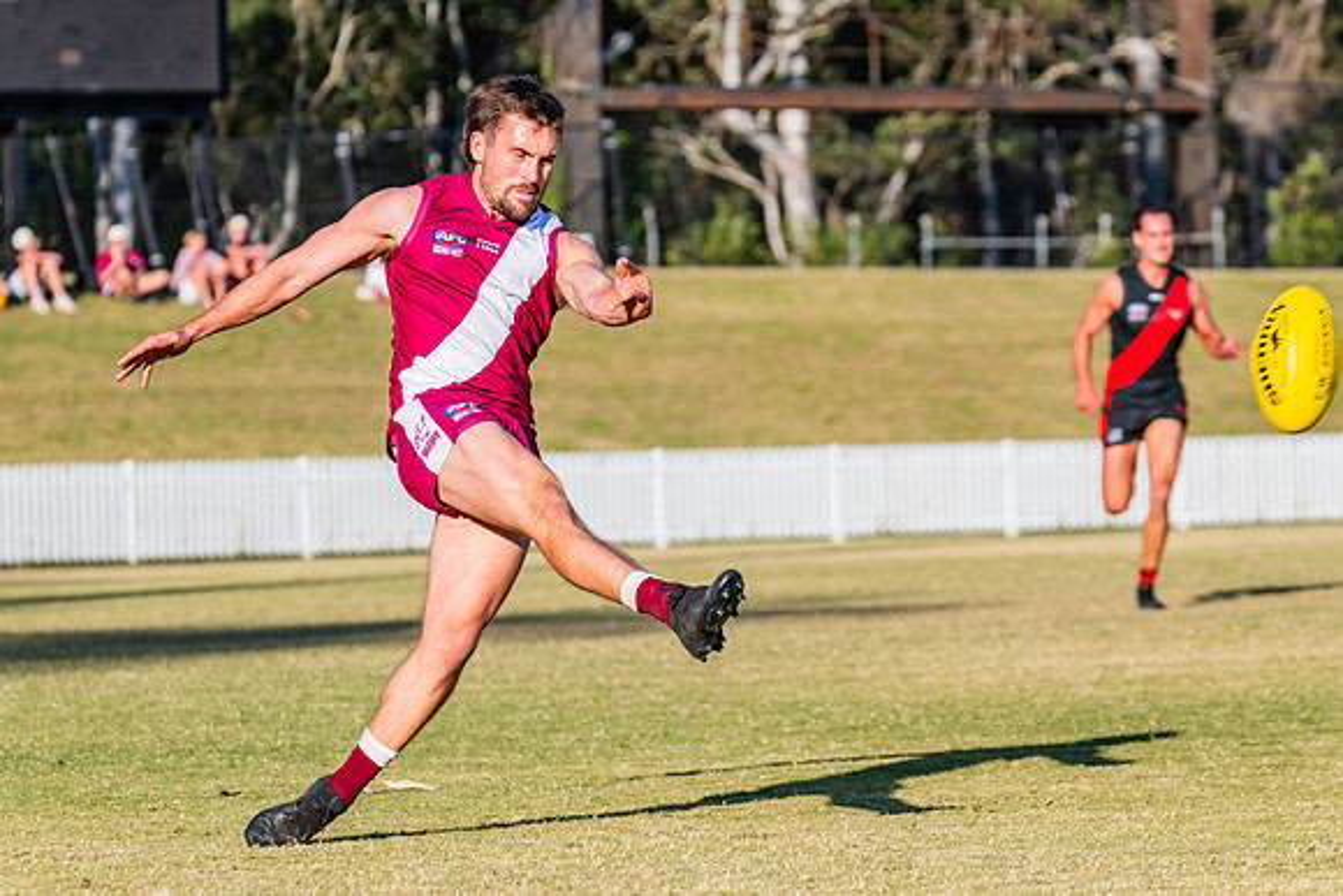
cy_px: 455
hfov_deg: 8.2
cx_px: 648
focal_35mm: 252
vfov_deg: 5.5
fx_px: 9392
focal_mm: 240
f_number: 9
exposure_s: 1/1600
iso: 800
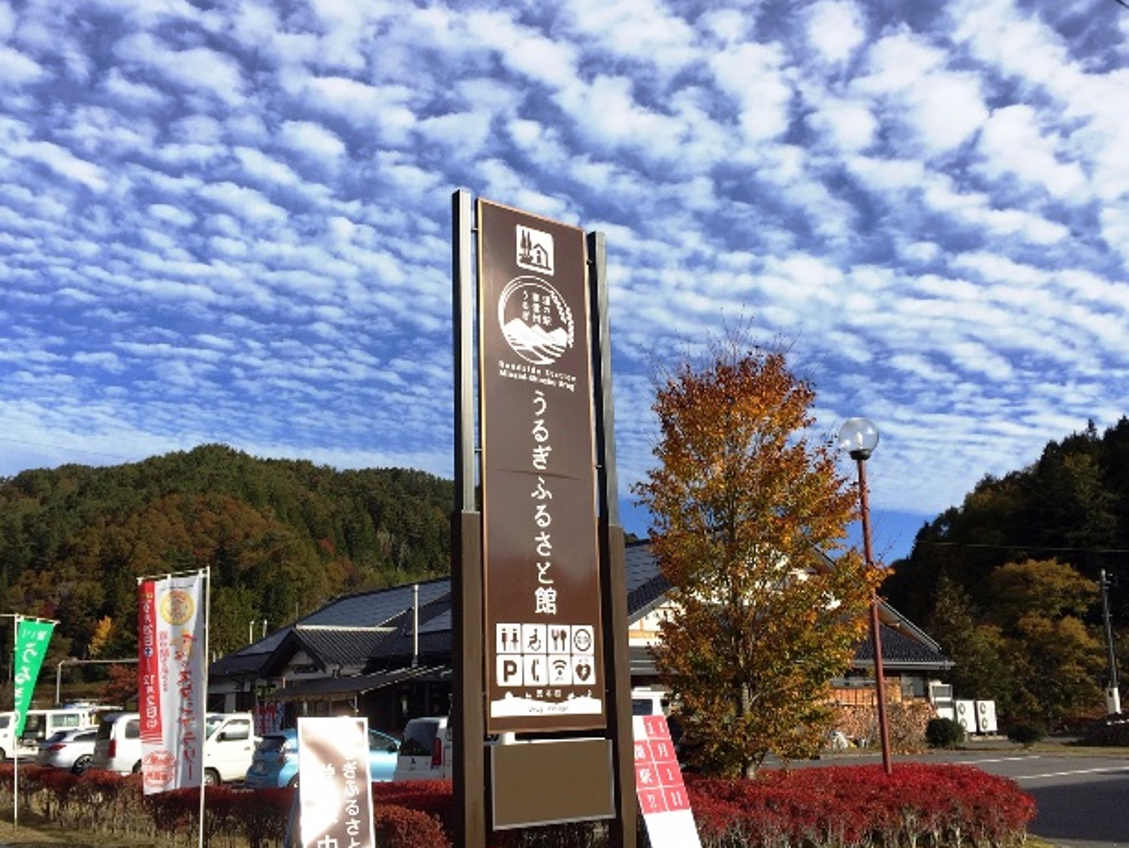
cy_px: 436
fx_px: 1109
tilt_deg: +13.2
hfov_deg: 53.9
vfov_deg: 41.8
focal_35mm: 34
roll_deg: +0.4
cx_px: 552
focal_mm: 4.15
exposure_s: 1/1980
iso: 32
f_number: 2.2
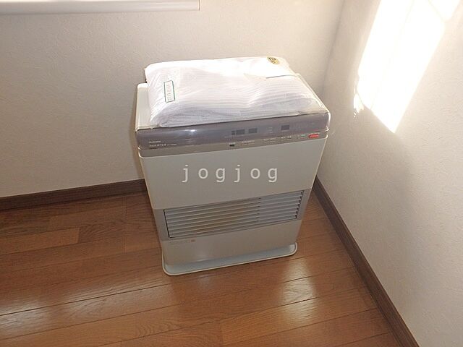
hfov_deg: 73.9
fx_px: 308
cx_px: 232
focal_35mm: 23
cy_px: 174
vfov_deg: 58.9
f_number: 3.8
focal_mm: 4
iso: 125
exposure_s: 1/200
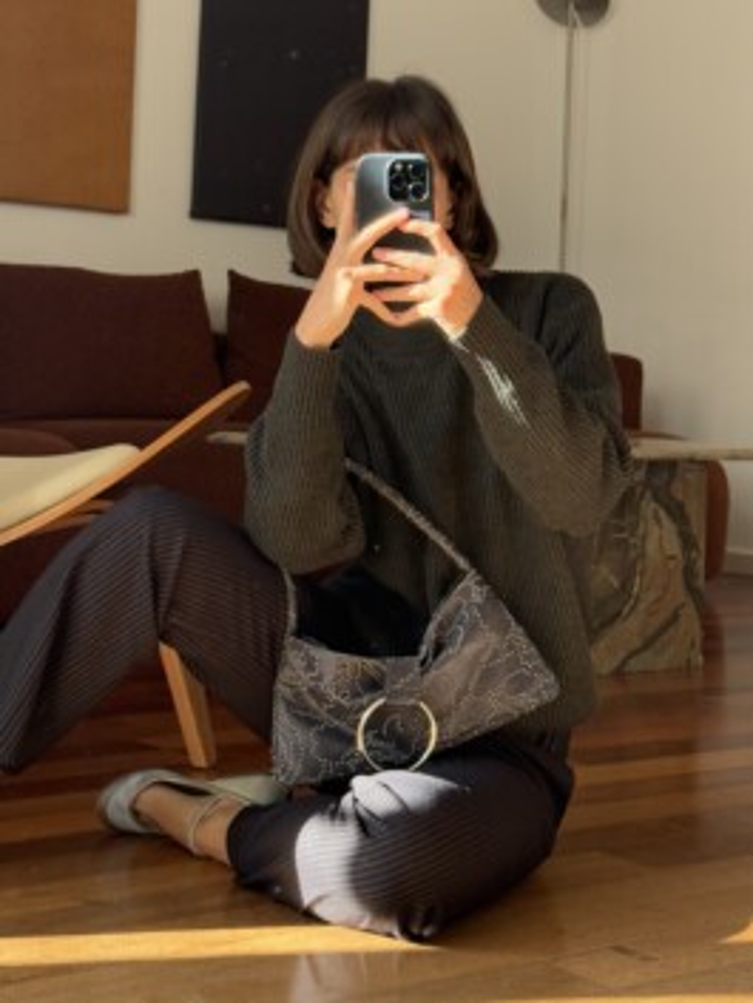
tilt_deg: -10.2
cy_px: 502
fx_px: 1391
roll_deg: -2.5
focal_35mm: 48
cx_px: 376
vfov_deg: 39.6
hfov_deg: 30.3
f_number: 1.78
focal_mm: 6.76
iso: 125
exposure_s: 1/242
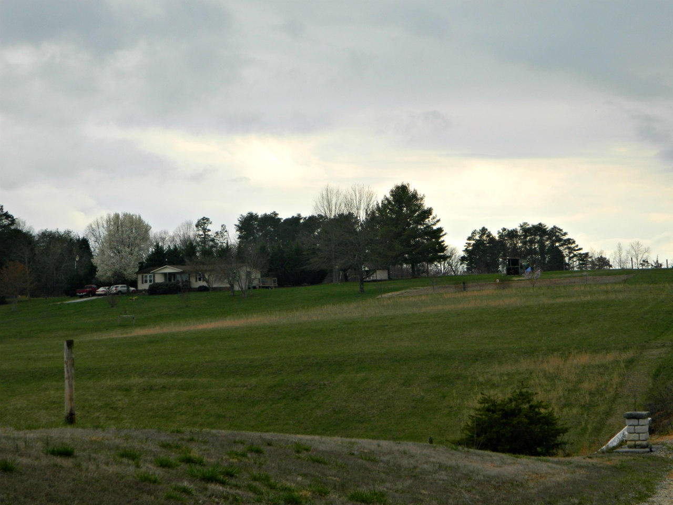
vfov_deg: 17.6
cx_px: 336
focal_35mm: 84
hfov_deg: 23.3
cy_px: 252
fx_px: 1633
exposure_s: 1/125
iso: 80
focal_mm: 15.1
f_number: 4.2
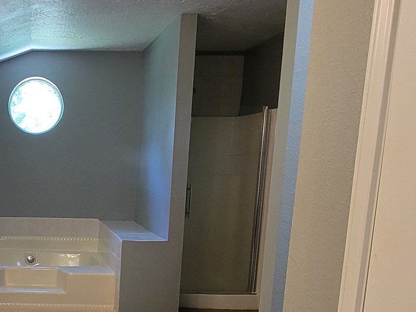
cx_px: 3
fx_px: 469
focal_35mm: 39
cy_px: 225
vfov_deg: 36.1
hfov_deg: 41.8
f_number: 2.2
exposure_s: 1/60
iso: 125
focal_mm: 2.2
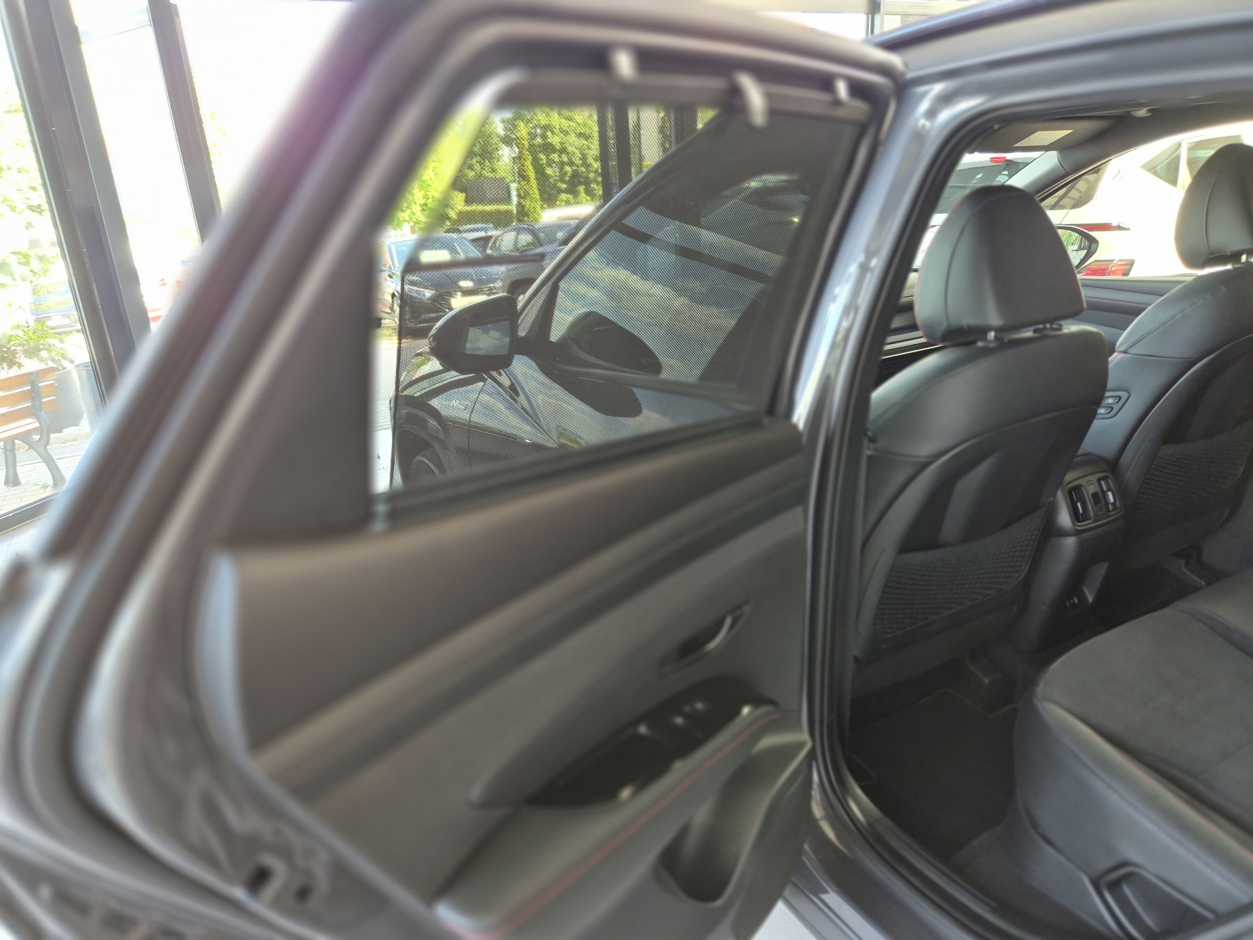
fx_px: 833
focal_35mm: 23
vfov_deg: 58.9
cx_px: 626
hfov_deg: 73.9
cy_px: 470
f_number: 1.8
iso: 320
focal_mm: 5.4
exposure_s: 1/100
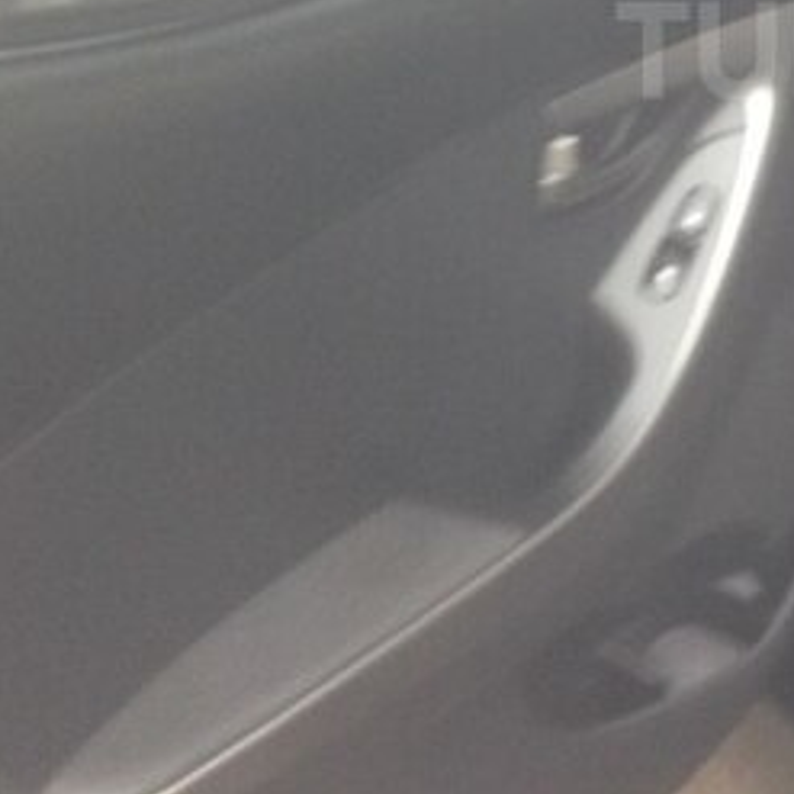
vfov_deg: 21.6
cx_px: 945
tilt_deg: -22.8
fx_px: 2024
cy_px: 50
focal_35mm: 78
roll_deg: +0.3
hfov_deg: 20.8
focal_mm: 4.12
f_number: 2.4
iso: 125
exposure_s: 1/20
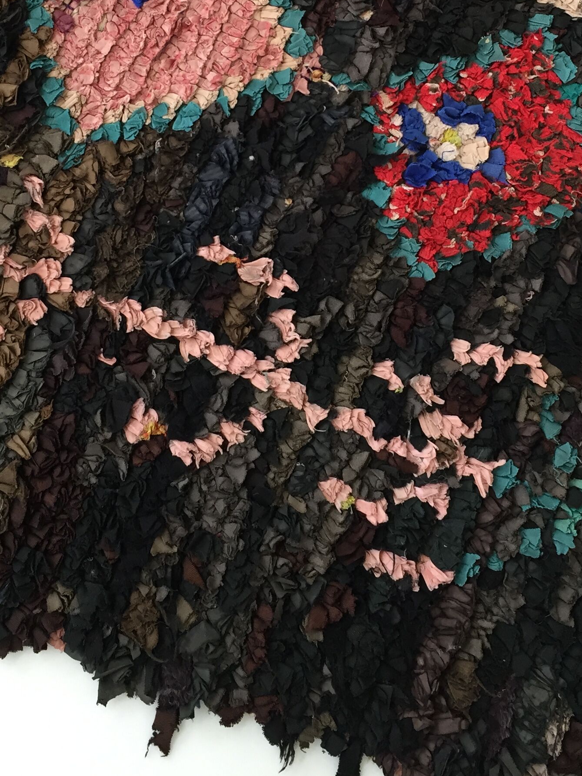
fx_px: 1188
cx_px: 323
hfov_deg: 27.5
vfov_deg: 35.2
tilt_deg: -74.3
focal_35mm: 53
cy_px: 176
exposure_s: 1/33
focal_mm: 4.15
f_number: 2.2
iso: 100
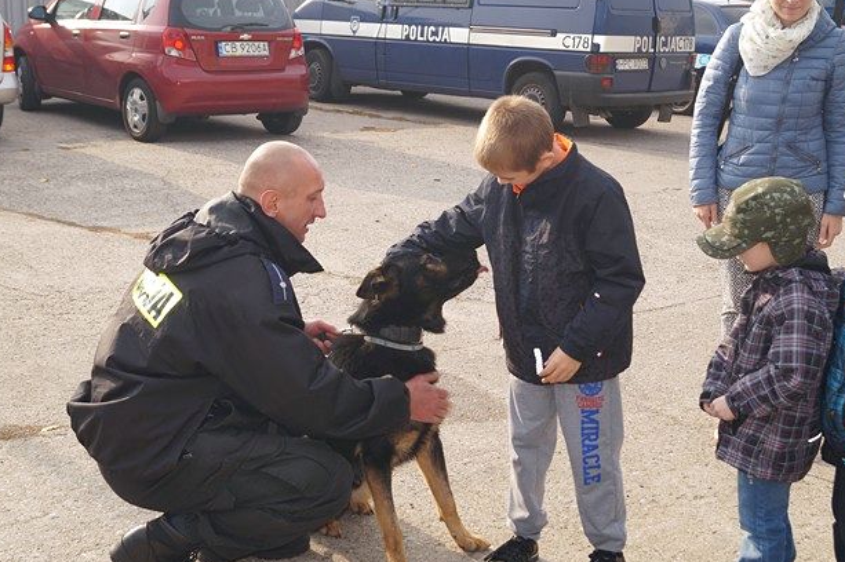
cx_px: 425
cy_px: 278
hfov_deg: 41.9
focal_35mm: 47
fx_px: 1103
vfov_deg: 28.6
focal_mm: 30
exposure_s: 1/160
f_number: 7.1
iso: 100
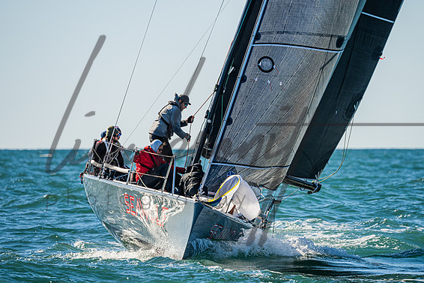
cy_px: 118
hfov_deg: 5.2
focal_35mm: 395
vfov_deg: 3.5
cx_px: 218
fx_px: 4651
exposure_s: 1/2500
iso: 400
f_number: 5.6
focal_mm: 300
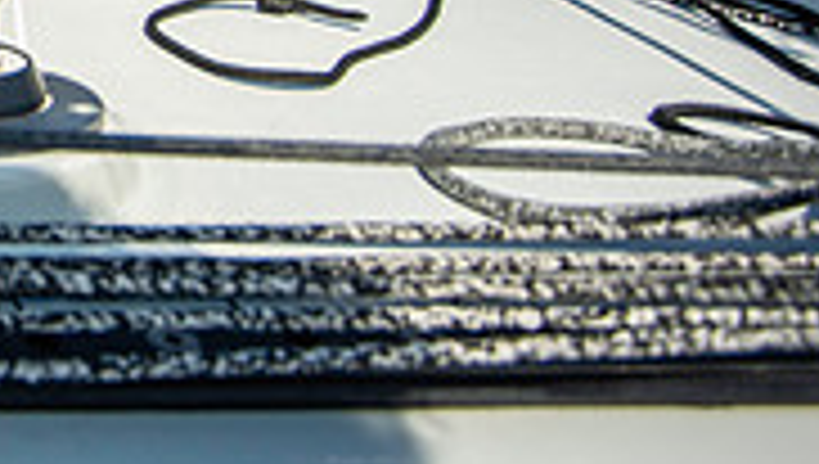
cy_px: -259
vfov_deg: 20.2
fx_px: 1087
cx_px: -297
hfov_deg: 30.5
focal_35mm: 50
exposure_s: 1/2000
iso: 320
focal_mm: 15
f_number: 5
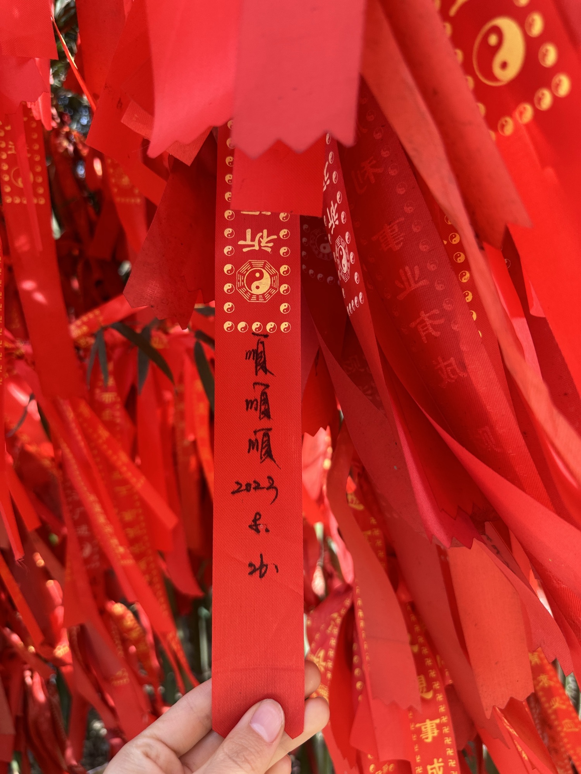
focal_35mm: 24
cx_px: 290
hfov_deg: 56.8
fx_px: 537
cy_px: 387
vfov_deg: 71.6
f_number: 1.78
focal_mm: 6.86
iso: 80
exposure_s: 1/251
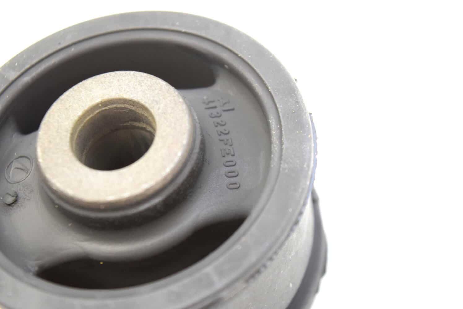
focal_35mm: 82
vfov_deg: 16.6
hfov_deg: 24.6
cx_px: 232
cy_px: 154
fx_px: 1062
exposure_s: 1/60
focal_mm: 55
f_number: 5.6
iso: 1100
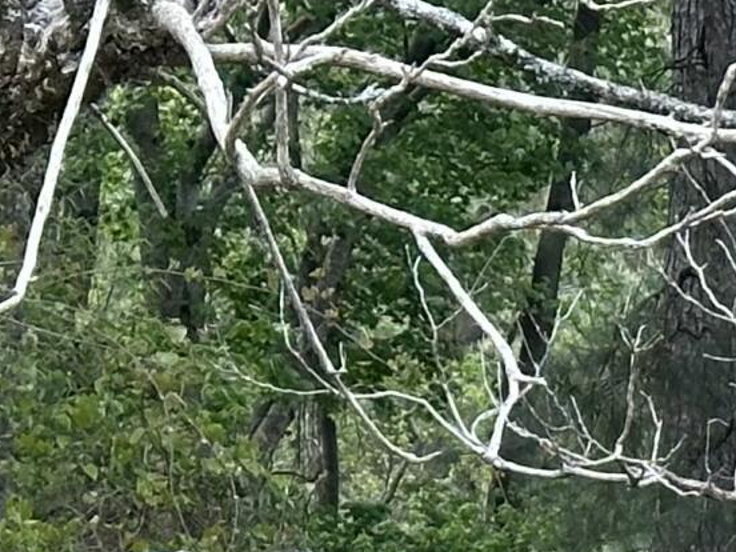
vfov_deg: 5.5
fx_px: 5549
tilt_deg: -1.7
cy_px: 1319
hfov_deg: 7.2
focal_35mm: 261
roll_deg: -2.0
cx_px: 1575
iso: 64
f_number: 1.78
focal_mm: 6.86
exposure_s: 1/458
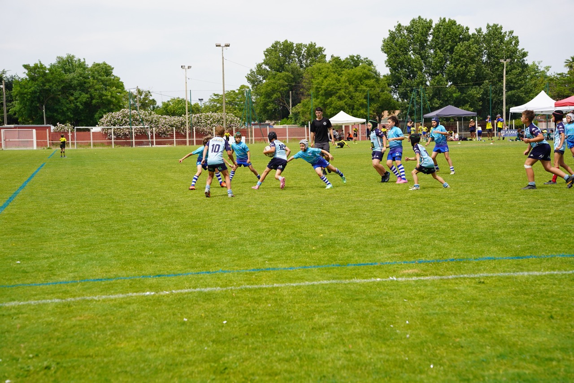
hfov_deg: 28.8
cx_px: 287
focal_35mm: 70
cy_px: 192
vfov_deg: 19.5
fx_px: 1116
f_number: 5
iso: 100
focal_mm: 70
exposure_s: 1/400
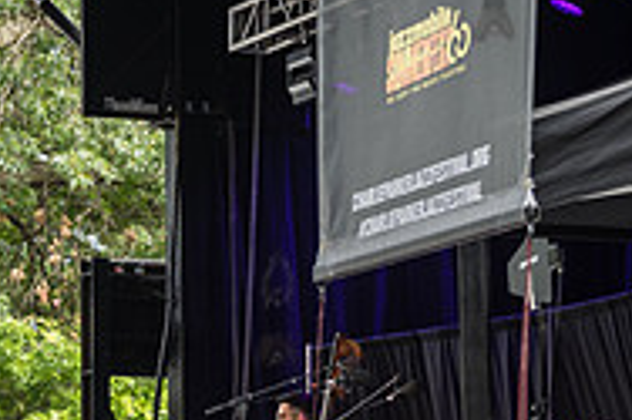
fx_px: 3017
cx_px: -158
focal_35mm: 172
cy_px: 469
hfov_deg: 11.7
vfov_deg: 7.9
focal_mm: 55
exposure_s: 1/250
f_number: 4
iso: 200
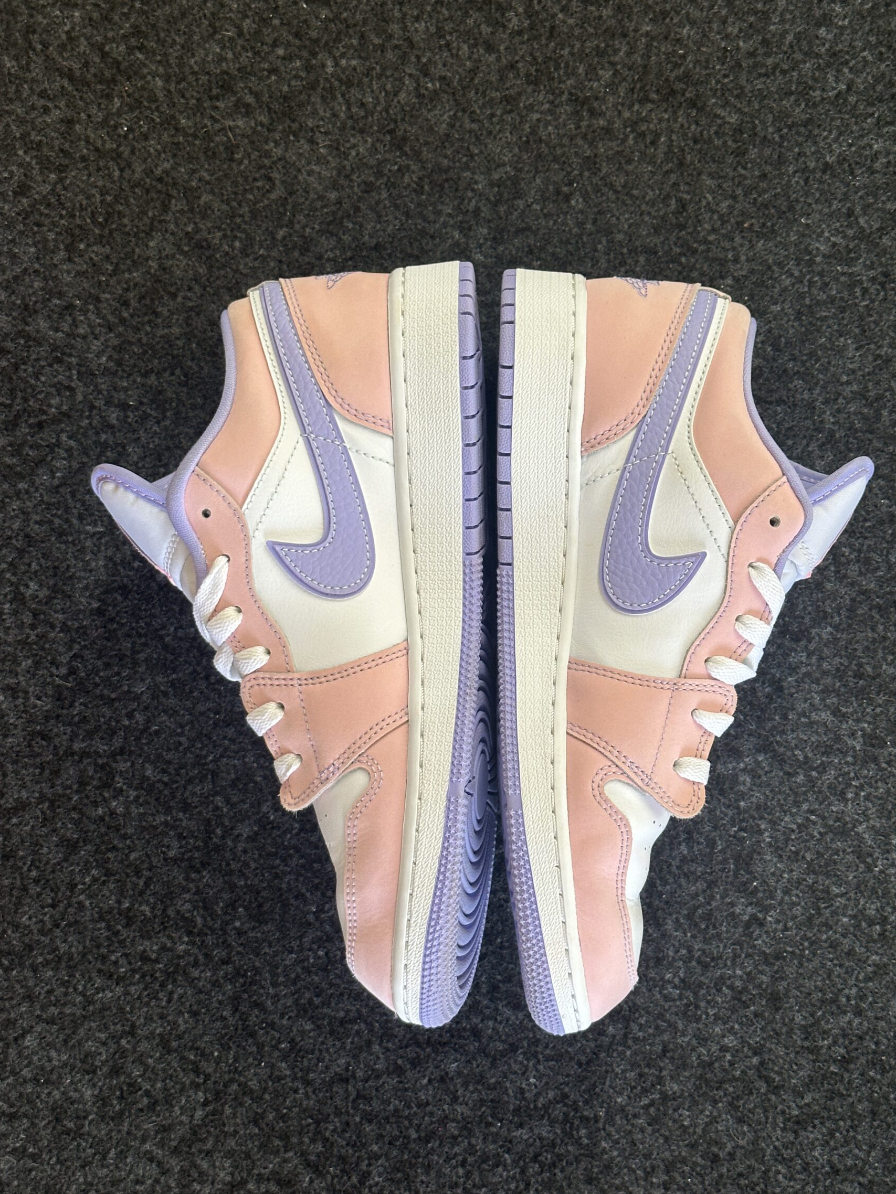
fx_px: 1864
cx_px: 498
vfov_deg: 35.5
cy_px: 659
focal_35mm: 54
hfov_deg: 27.0
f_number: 1.78
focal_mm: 6.86
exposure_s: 1/50
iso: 80
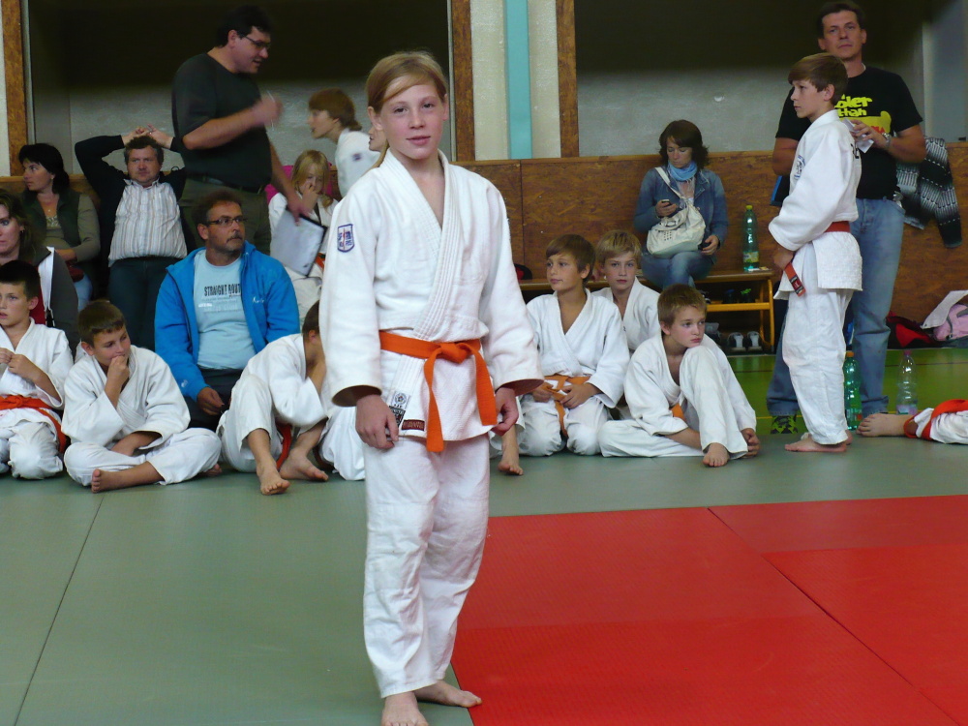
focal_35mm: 104
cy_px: 363
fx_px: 2908
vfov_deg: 14.2
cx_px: 484
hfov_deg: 18.9
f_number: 3.5
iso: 200
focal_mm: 17.2
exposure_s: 1/40
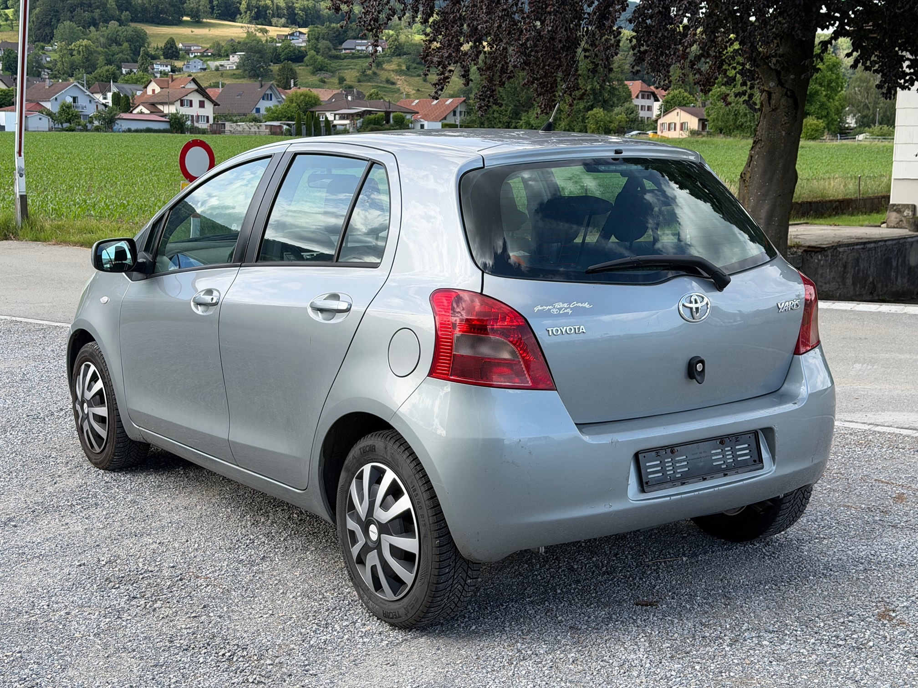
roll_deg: +0.3
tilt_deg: -8.0
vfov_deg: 30.3
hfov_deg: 39.7
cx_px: 459
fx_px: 1273
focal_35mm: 48
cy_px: 344
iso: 64
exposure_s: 1/1484
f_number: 1.78
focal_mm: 6.76
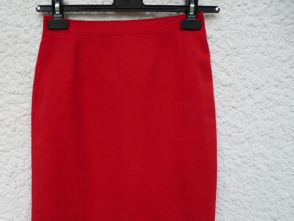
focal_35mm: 37
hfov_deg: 49.5
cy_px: 142
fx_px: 314
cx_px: 104
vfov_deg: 38.4
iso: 400
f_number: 3.3
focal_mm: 4.7
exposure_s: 1/15
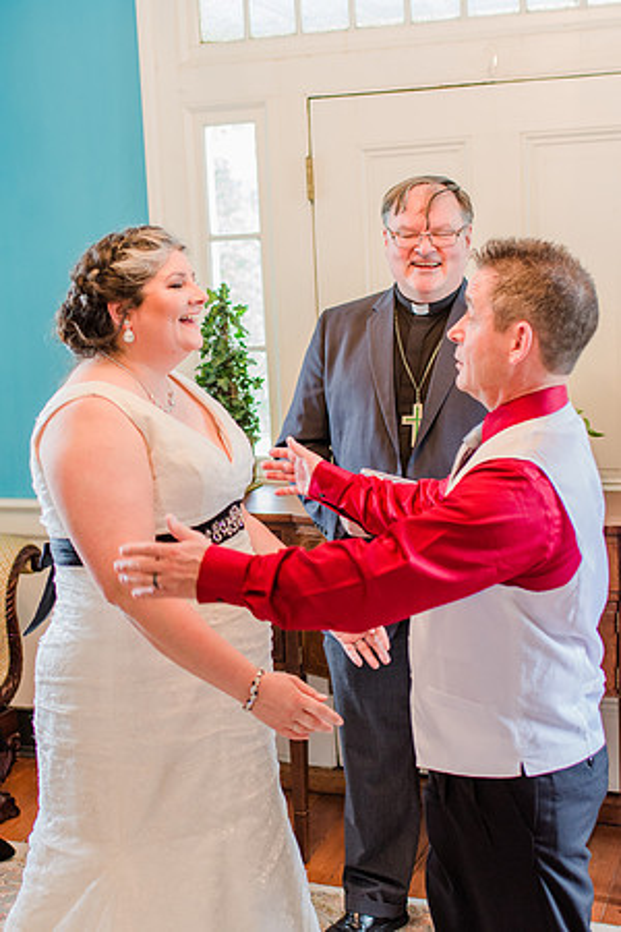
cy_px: 466
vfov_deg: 37.9
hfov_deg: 25.8
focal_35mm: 52
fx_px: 1358
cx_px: 310
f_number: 2.5
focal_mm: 35
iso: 640
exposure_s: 1/100
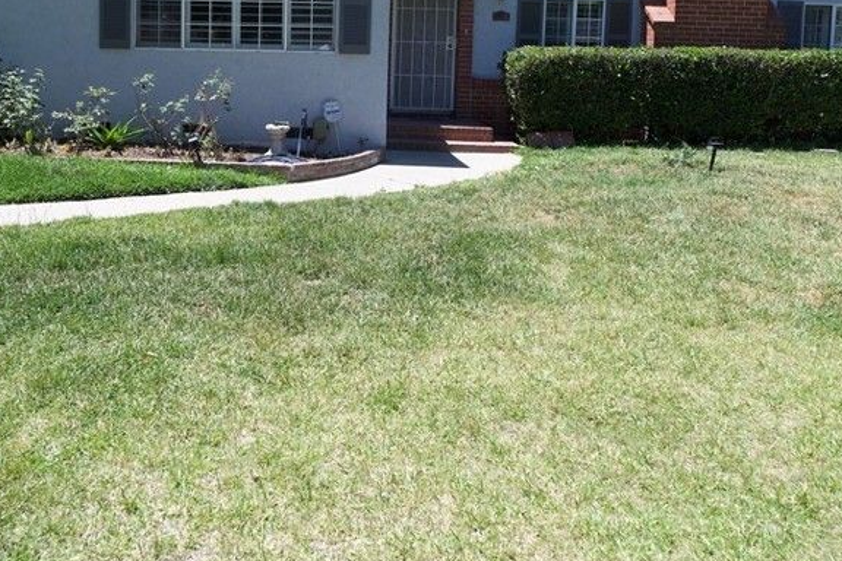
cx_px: 310
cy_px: 107
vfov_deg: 39.4
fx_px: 748
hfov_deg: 57.9
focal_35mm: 32
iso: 200
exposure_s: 1/800
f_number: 4.5
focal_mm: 18
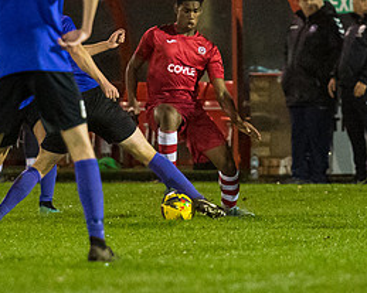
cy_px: 91
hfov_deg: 2.6
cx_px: 186
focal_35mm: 734
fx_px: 7970
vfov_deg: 2.1
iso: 6400
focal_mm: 200
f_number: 2.8
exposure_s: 1/1000
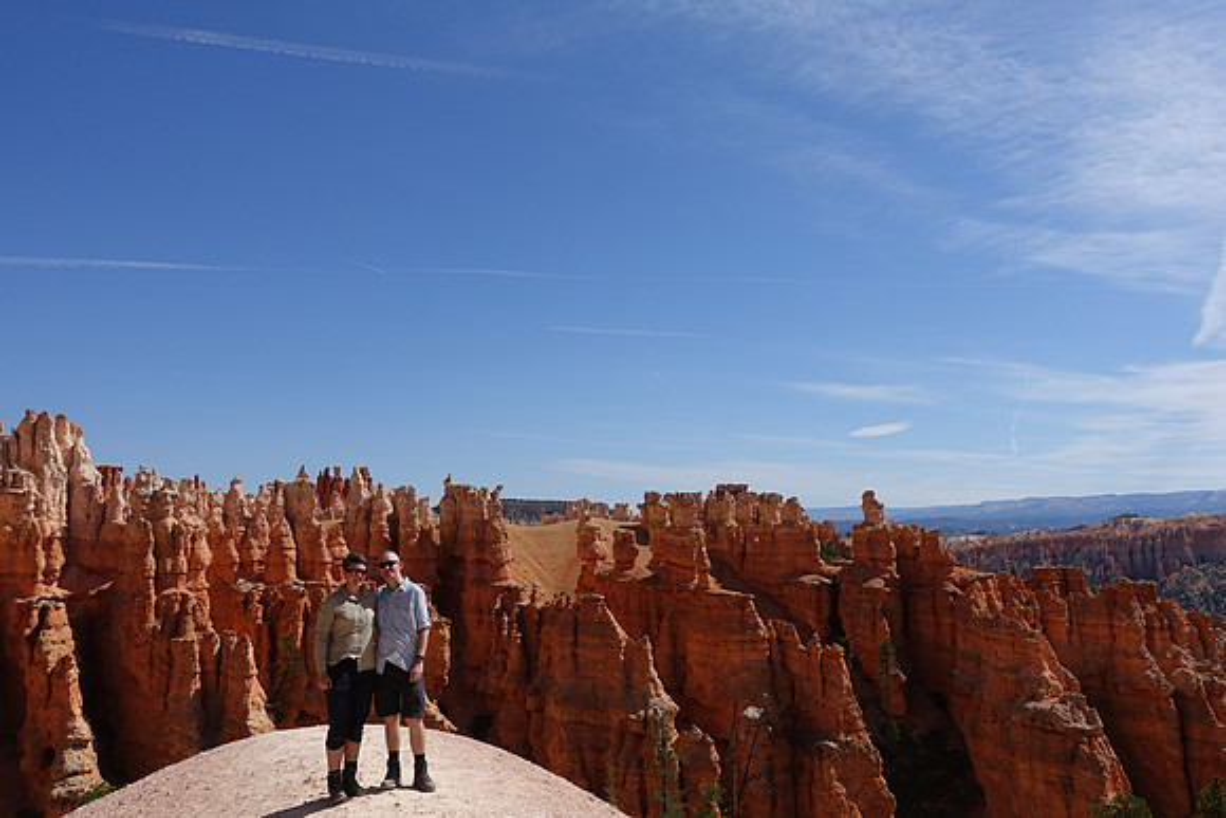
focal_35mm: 30
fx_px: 1022
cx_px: 613
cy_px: 409
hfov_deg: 61.9
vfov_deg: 43.6
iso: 125
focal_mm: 11.12
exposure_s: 1/125
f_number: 5.6
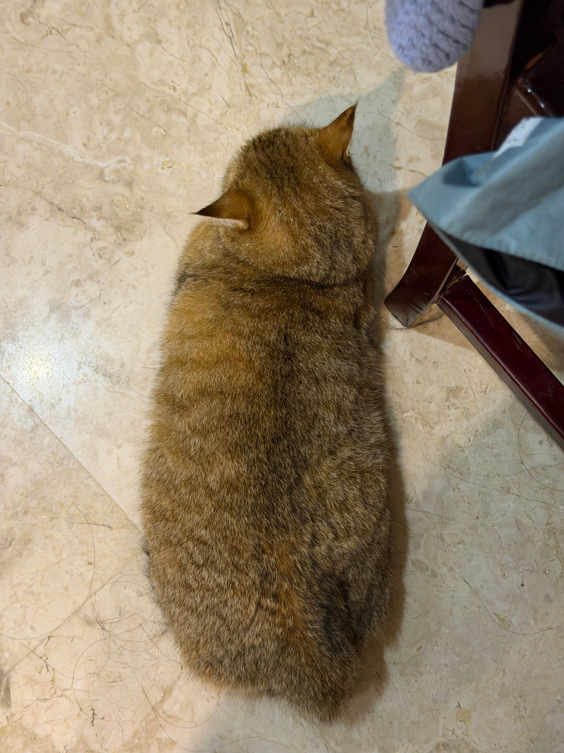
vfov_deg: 39.7
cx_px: 282
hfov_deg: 30.3
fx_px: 1043
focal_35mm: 48
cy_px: 376
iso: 500
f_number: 1.78
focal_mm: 6.76
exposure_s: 1/25
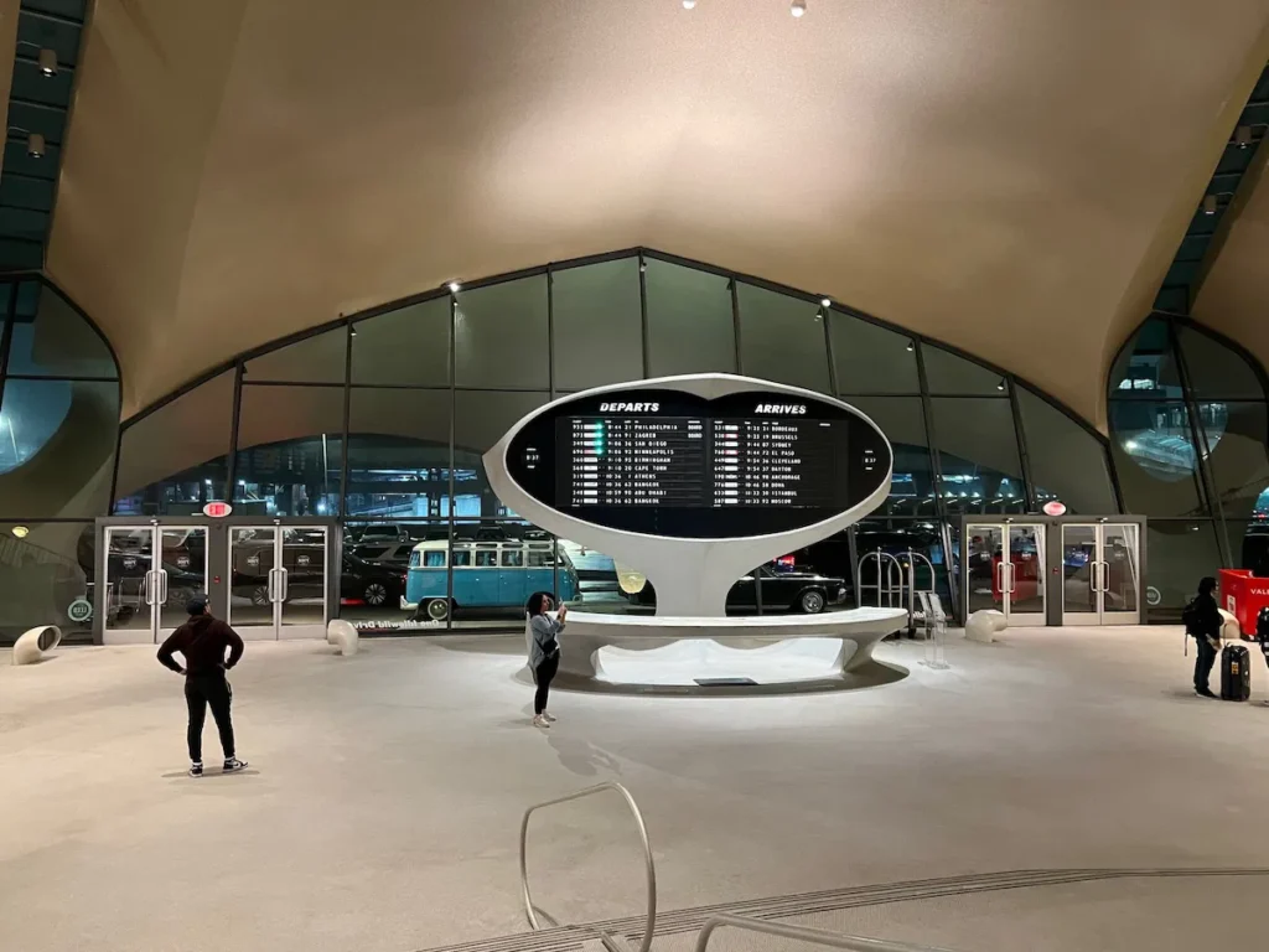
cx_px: 634
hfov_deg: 67.3
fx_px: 953
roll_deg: -0.4
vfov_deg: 53.1
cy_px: 476
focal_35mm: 26
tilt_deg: +1.9
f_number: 1.5
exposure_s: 1/60
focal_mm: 5.7
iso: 400
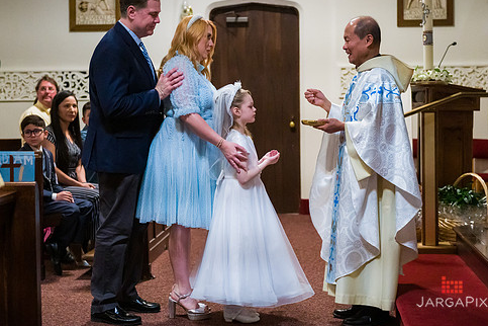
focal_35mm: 72
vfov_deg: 18.9
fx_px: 976
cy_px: 134
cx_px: 220
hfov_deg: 28.1
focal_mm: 60
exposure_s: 1/400
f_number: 3.2
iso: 6400
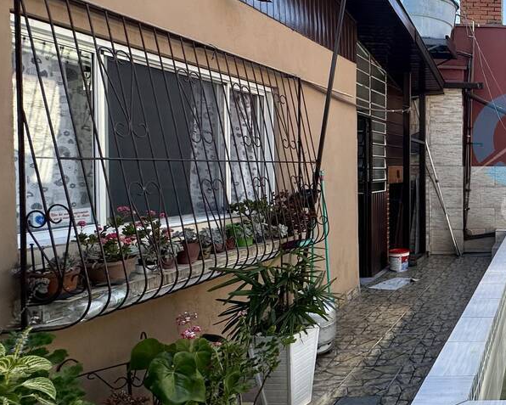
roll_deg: -0.5
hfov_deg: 41.1
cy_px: 186
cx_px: 579
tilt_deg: -1.6
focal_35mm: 33
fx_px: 494
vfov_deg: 44.5
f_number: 2.2
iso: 40
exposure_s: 1/558
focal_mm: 2.22
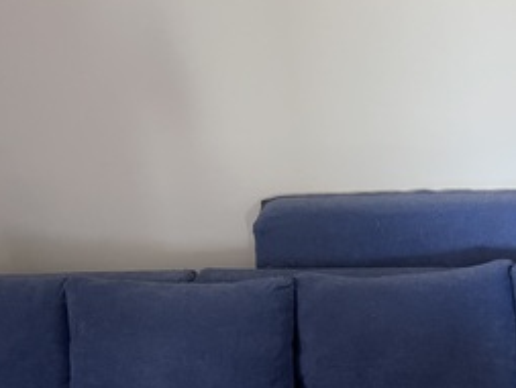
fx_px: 701
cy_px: 291
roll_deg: +1.0
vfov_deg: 30.4
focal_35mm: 47
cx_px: 456
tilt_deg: -22.8
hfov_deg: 37.9
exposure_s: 1/60
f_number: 1.5
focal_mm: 5.7
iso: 500
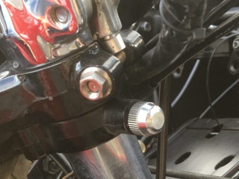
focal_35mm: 59
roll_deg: +0.0
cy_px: 160
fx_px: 407
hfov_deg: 32.7
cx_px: 137
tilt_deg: -10.6
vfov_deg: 24.1
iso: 32
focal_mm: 4.15
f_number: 2.2
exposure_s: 1/30
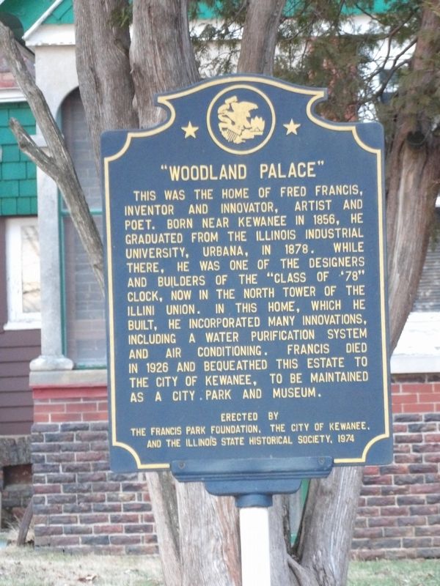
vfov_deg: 5.5
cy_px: 293
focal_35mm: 363
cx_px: 220
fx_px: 6152
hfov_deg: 4.1
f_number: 4.2
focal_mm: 65.2
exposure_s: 1/9
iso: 800
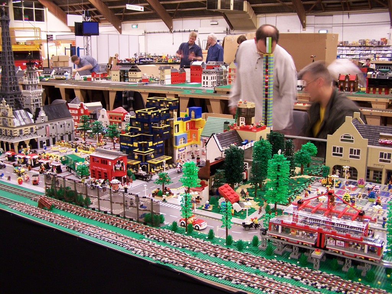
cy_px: 147
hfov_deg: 49.0
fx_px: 430
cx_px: 196
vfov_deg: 37.7
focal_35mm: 38
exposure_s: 1/2
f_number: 2.8
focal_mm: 6.3
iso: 80
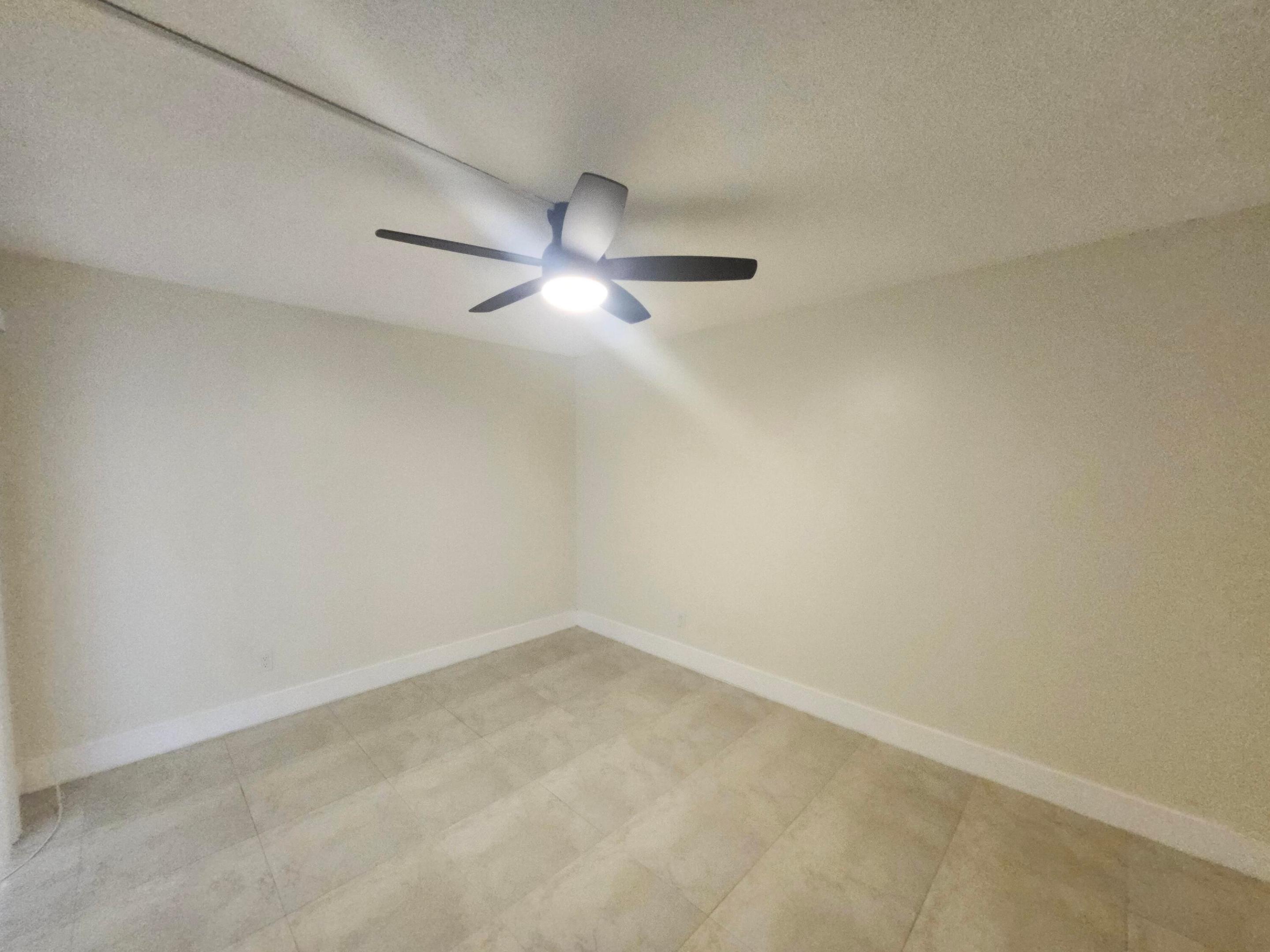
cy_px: 476
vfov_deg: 89.9
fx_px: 477
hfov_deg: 106.2
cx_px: 635
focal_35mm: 13
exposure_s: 1/60
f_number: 2.2
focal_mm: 1.74
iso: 400
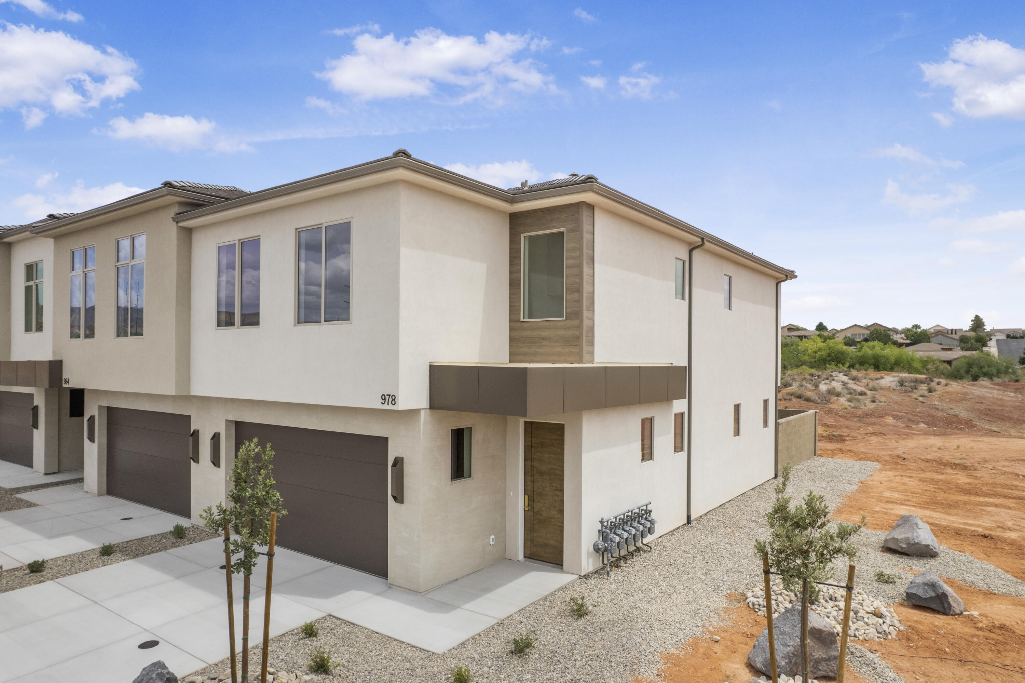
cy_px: 342
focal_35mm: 22
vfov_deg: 57.2
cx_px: 512
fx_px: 626
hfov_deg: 78.6
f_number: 2.8
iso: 100
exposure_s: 1/1000
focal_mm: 8.38
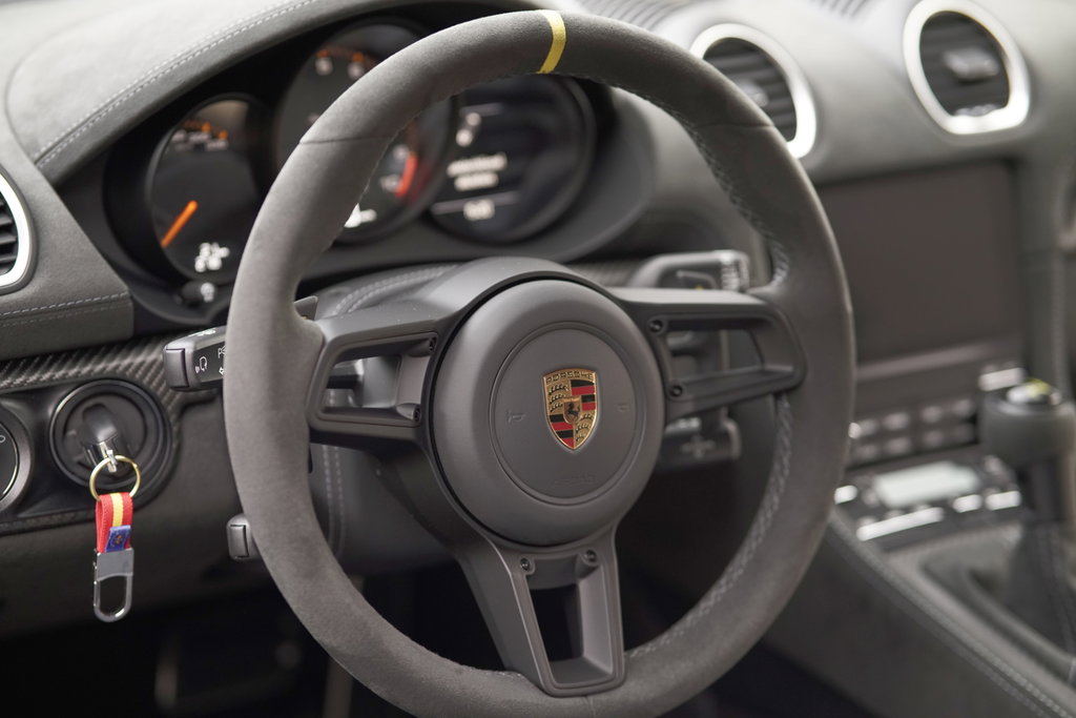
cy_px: 359
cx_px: 538
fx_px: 2541
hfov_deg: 23.9
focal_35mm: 85
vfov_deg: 16.1
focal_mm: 85
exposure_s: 1/100
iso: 1600
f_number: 2
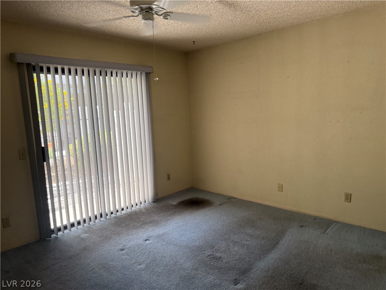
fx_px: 268
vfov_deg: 56.8
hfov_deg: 71.6
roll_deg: +1.6
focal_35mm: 24
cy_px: 145
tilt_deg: -6.8
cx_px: 193
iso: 160
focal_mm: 6.76
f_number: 1.78
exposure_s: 1/121
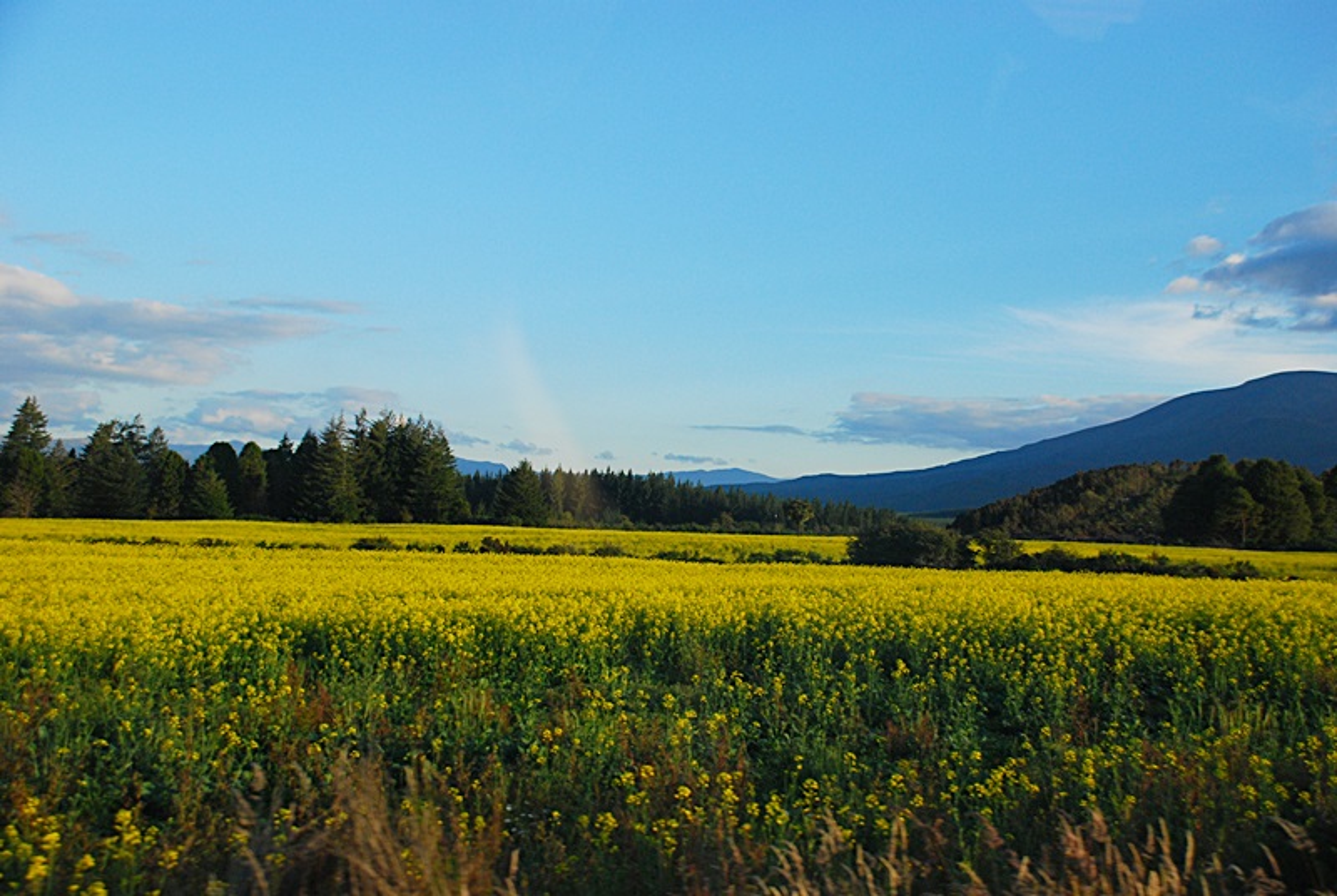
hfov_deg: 42.3
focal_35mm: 46
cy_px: 448
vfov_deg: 29.0
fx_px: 1729
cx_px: 668
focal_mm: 31
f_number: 5.6
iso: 400
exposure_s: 1/640
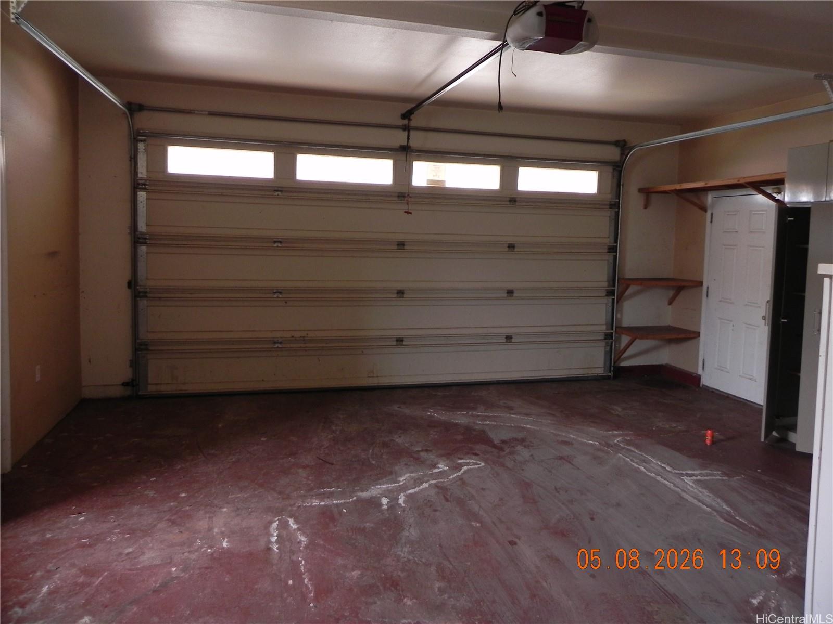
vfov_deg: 53.1
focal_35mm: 26
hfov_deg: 67.3
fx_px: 626
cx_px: 416
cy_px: 312
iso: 198
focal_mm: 4.6
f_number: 2.8
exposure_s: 1/30
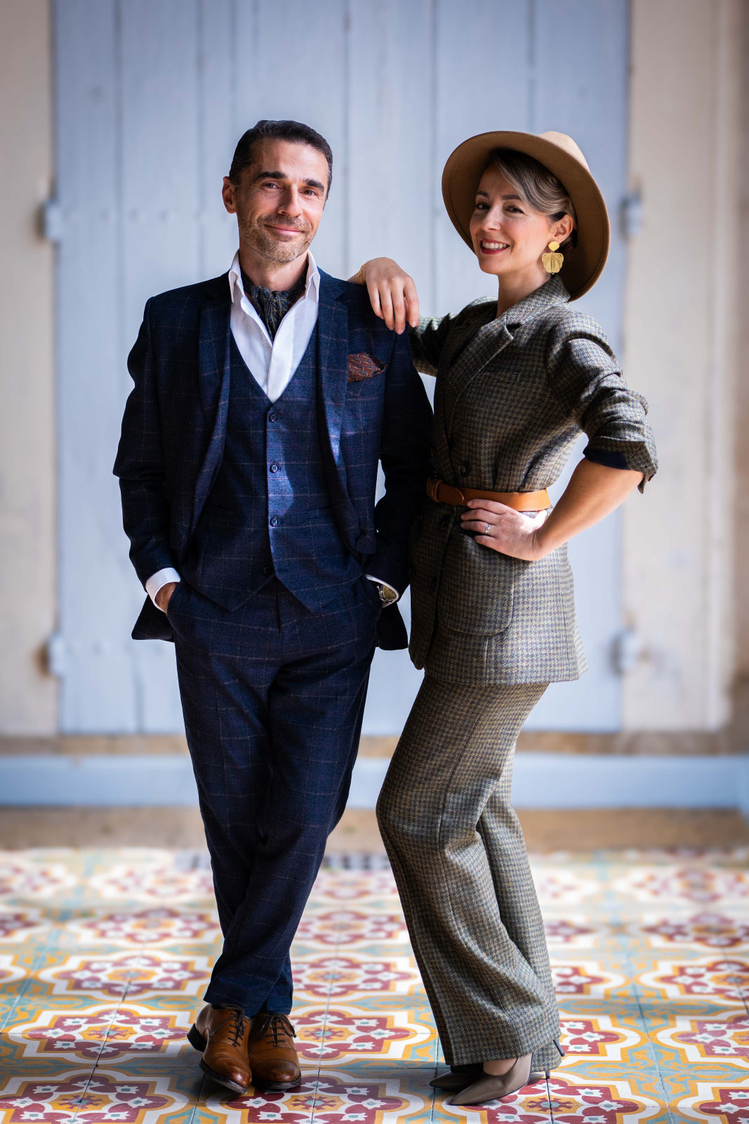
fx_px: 2652
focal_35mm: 85
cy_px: 562
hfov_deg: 16.1
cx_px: 374
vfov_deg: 23.9
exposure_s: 1/2500
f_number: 2
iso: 1000
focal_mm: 85
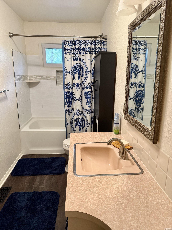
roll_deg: +0.4
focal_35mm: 24
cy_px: 115
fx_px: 159
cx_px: 86
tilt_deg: -13.9
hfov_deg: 56.8
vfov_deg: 71.6
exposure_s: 1/60
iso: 250
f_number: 1.78
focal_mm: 6.76
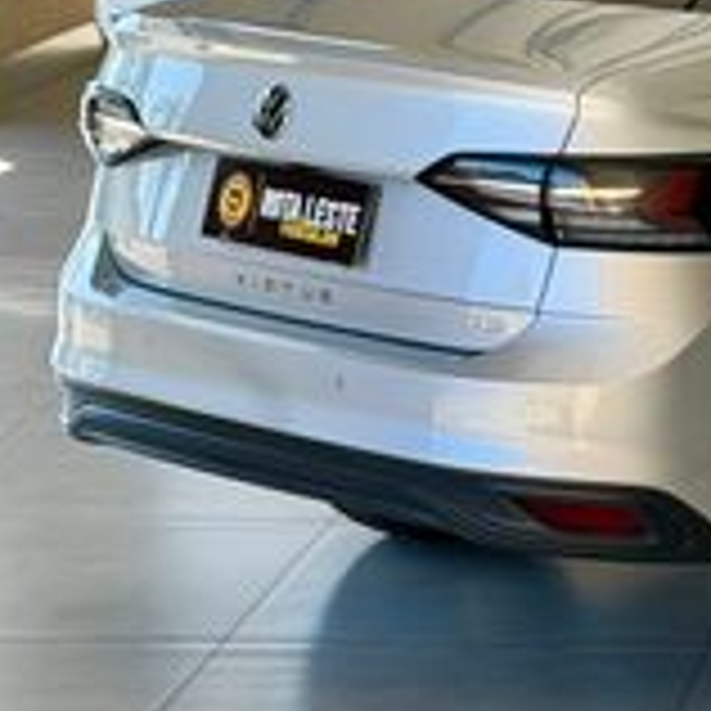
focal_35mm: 126
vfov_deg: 13.7
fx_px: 2928
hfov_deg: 13.2
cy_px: 81
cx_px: 1008
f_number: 1.78
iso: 80
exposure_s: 1/509
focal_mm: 6.76
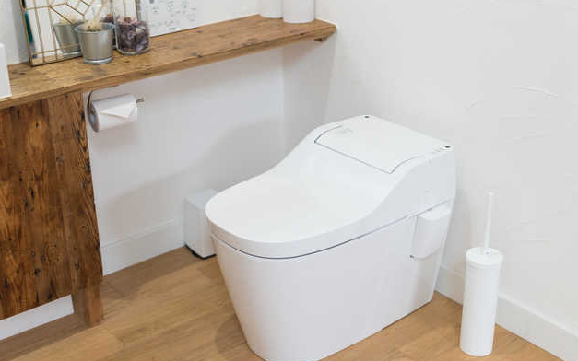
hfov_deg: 38.9
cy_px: 179
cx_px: 285
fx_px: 819
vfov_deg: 24.9
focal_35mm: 52
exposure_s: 1/125
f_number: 3.2
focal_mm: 50
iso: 400
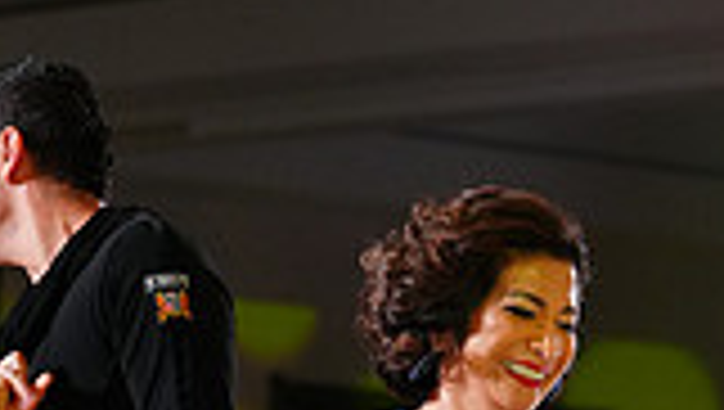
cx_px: 393
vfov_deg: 4.6
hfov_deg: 8.2
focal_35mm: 264
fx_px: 5074
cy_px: 712
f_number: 2.8
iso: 2500
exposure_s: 1/400
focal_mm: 70
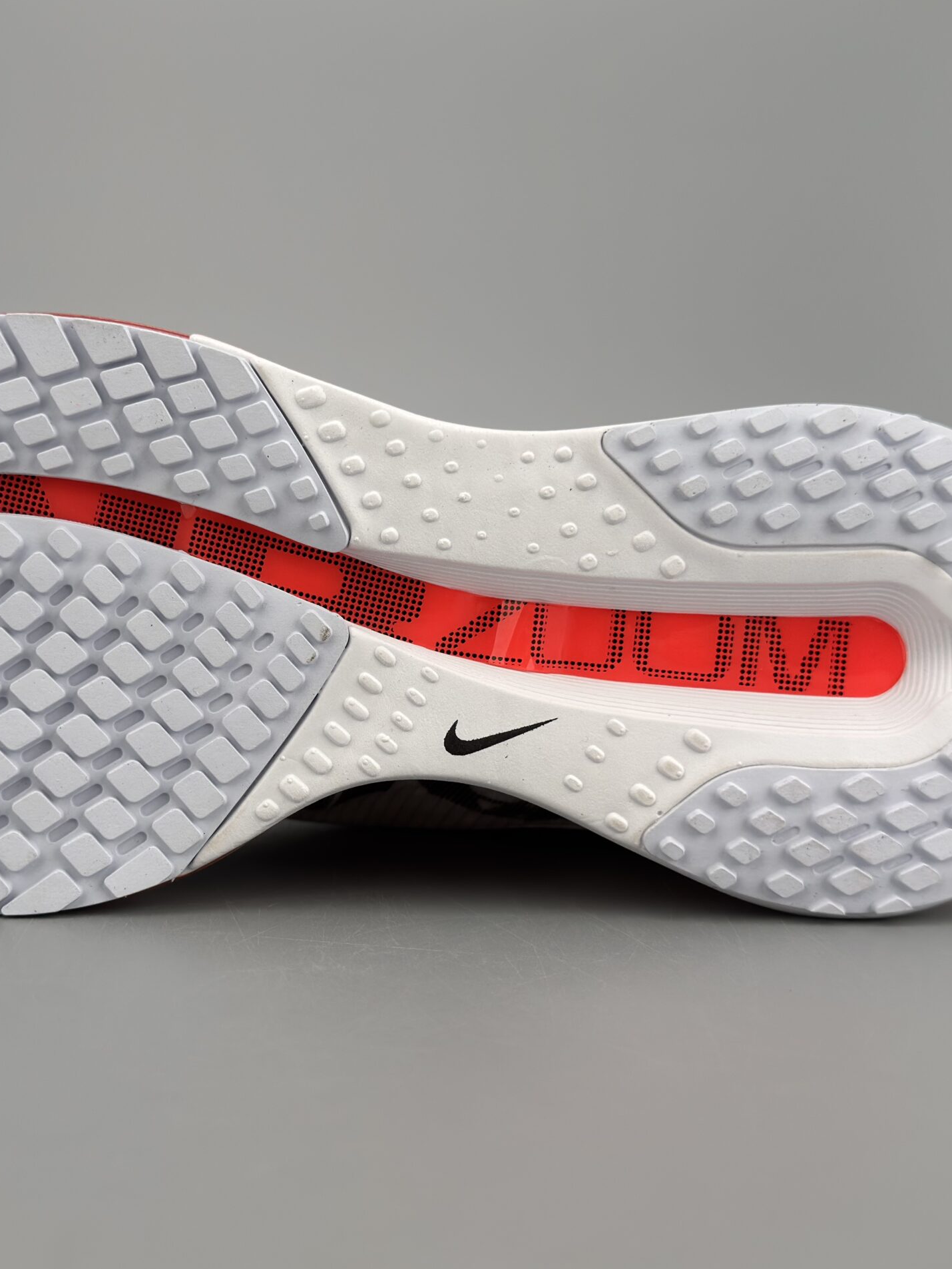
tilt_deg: -3.0
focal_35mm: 47
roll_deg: +0.5
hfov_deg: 30.6
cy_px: 634
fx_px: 1723
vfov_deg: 40.4
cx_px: 315
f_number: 1.78
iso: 100
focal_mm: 6.76
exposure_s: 1/810
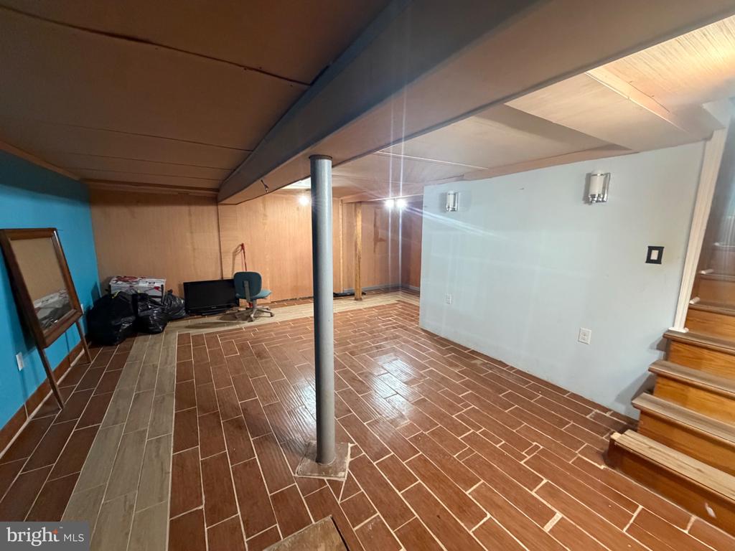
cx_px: 368
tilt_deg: -8.8
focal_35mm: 14
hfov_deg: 102.1
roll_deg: +0.2
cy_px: 276
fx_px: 297
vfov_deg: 85.7
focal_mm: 2.22
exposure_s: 1/60
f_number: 2.2
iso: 800
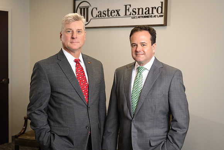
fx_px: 314
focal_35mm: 50
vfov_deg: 26.8
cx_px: 112
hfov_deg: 39.3
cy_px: 75
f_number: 4
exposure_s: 1/160
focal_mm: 50
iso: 400
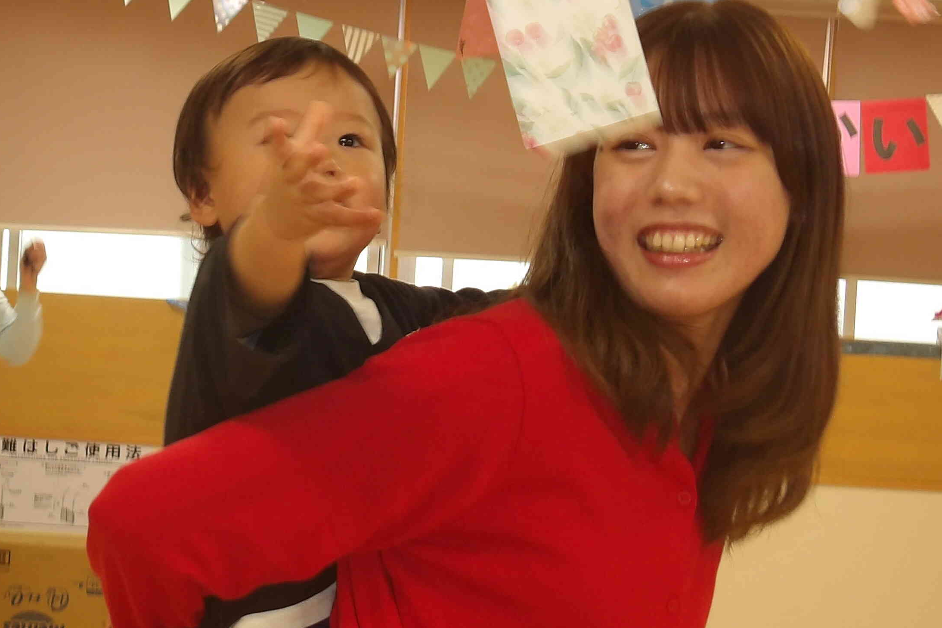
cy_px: 306
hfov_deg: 22.0
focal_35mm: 92
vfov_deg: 14.9
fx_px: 2407
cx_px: 297
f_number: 3.7
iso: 100
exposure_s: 1/40
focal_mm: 7.6
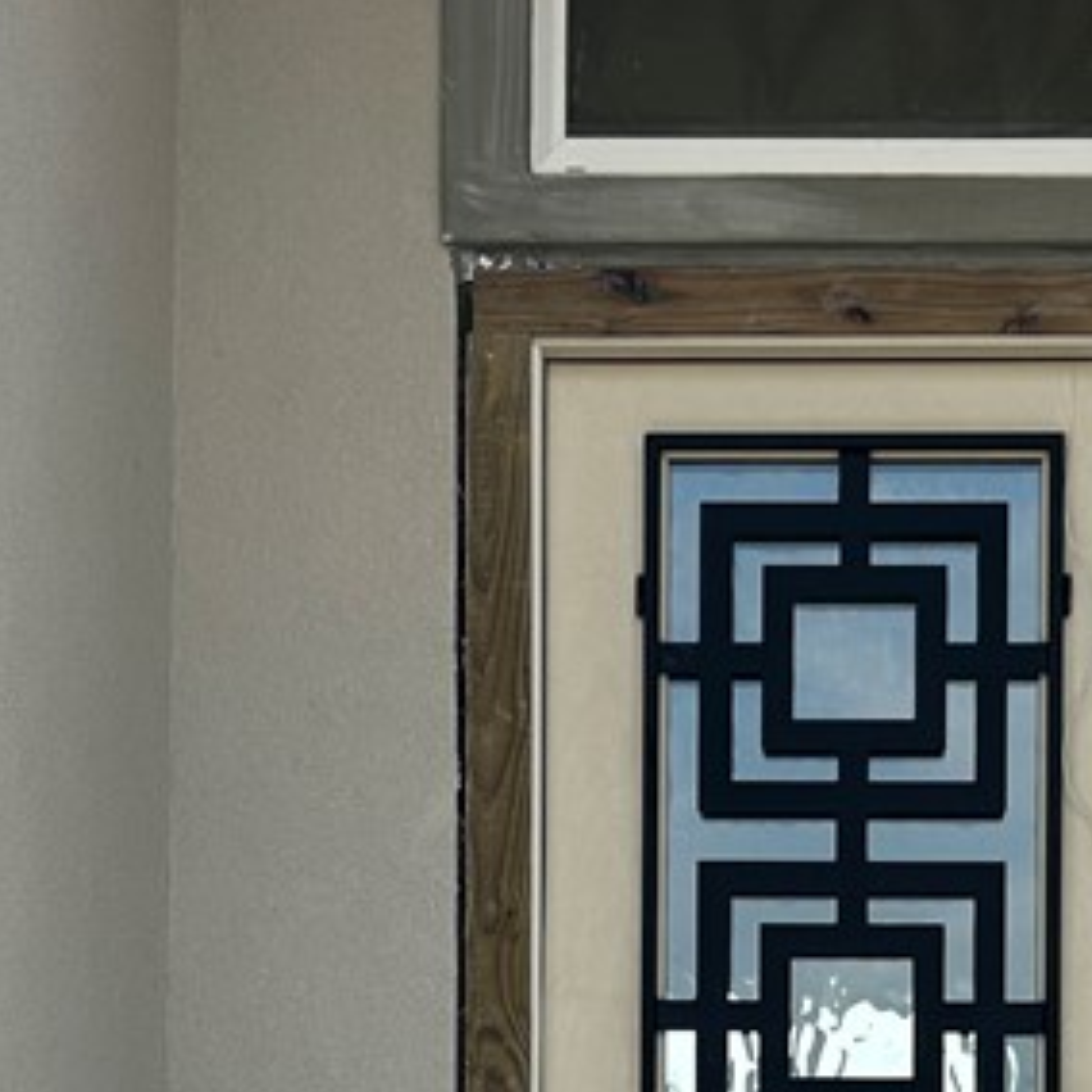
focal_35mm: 83
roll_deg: -0.4
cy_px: 1123
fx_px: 2962
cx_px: 796
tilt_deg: +3.5
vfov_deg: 20.2
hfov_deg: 20.7
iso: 50
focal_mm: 5.7
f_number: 1.5
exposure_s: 1/2252
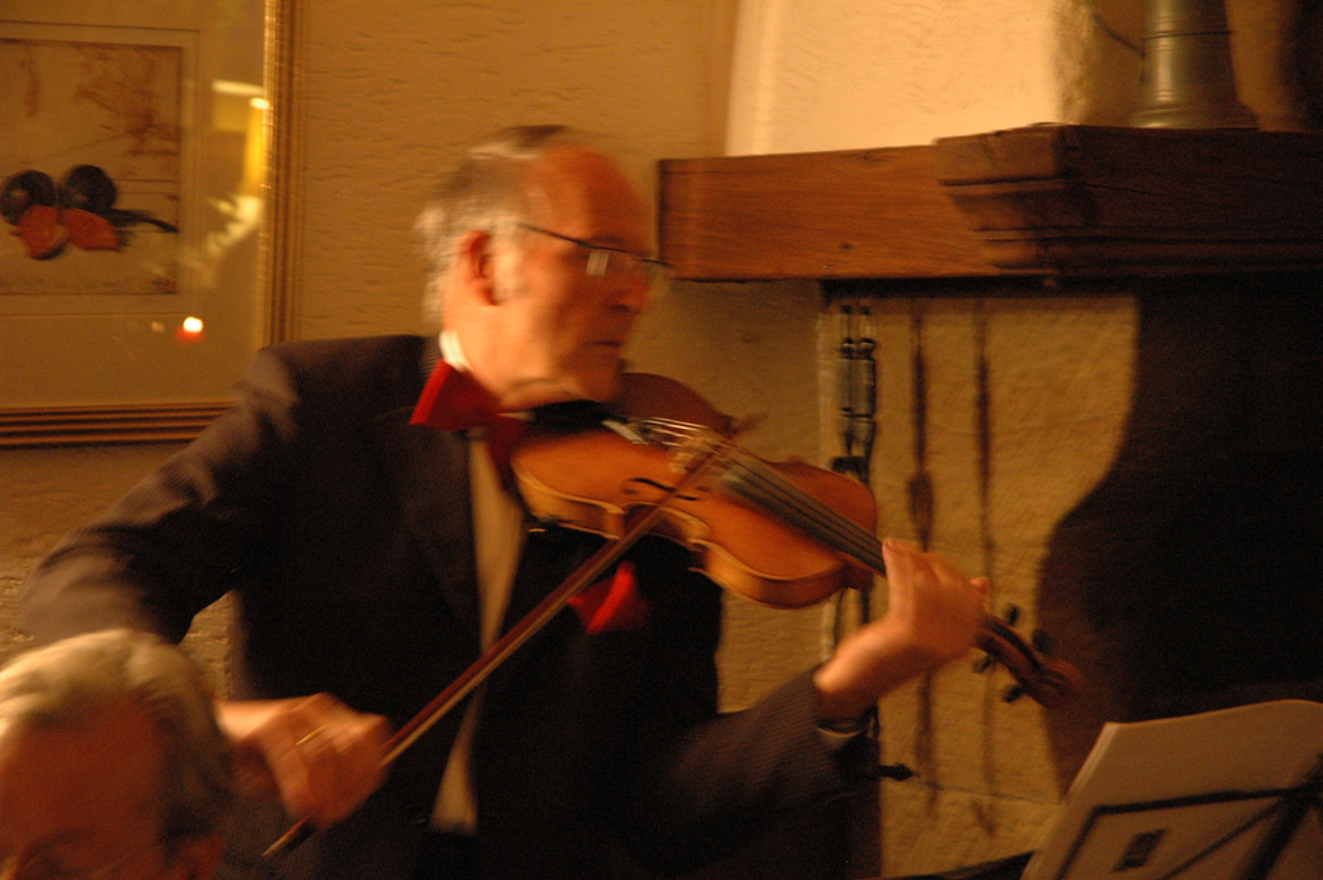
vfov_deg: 13.0
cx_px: 662
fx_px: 3855
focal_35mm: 105
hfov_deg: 19.5
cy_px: 440
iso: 1600
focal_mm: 70
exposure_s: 1/10
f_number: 4.5
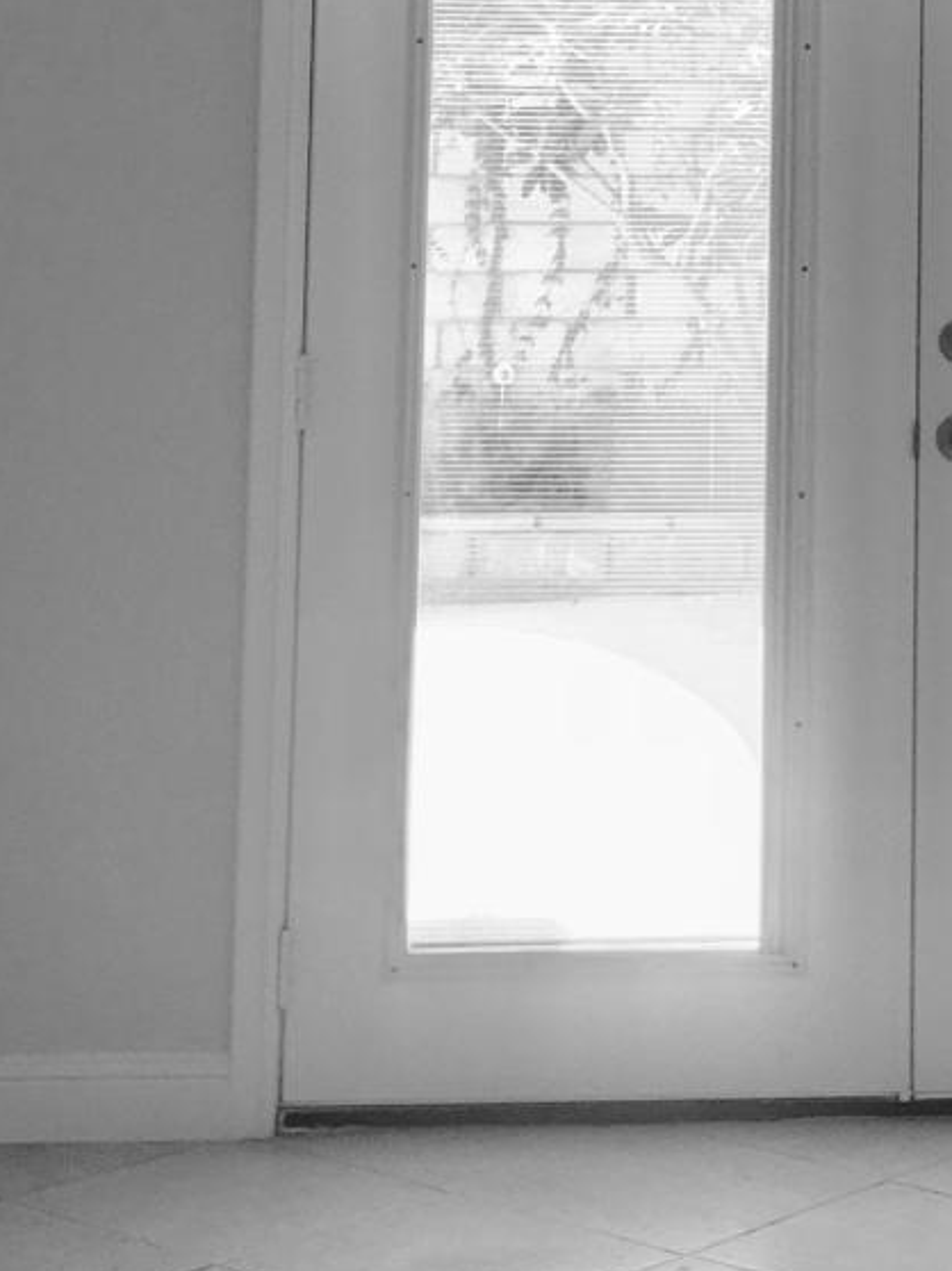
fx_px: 3816
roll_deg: -1.4
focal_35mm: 104
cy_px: -321
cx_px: 806
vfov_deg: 17.8
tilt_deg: +5.9
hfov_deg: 14.1
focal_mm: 4.15
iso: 32
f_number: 2.2
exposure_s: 1/60
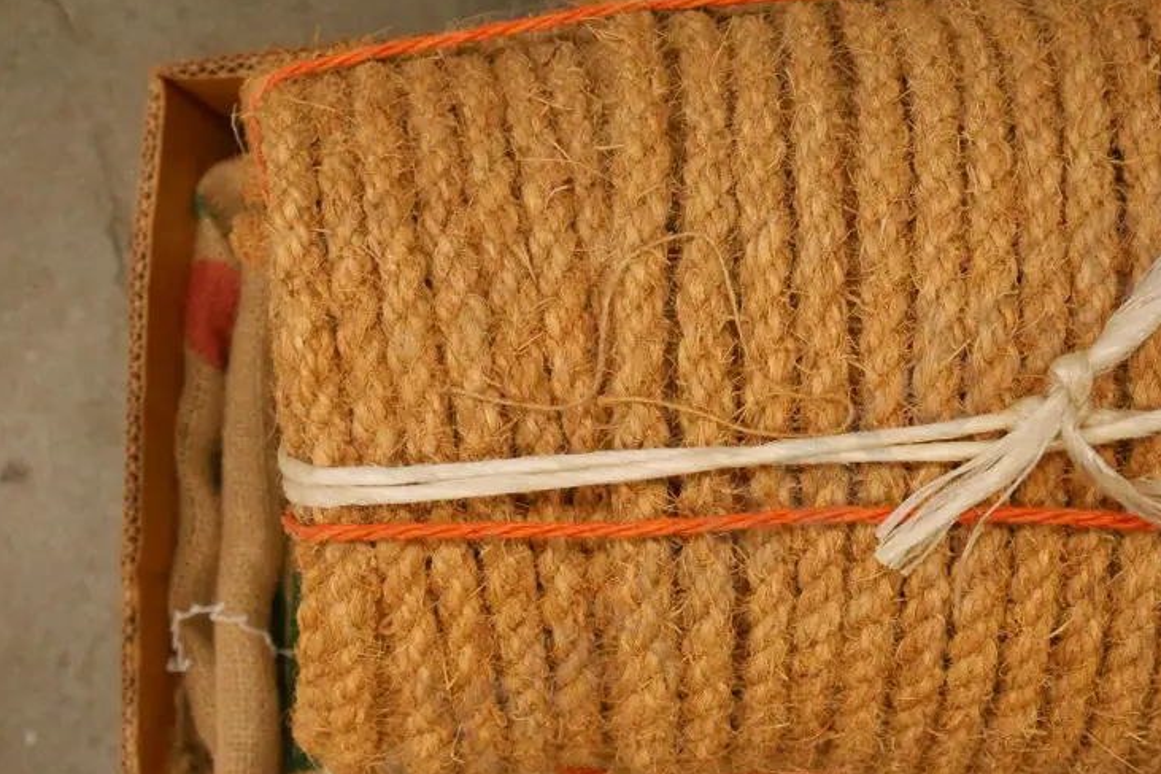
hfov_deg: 28.7
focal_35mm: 70
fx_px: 2257
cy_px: 525
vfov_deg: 19.4
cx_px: 758
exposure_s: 1/80
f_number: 5
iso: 3200
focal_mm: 24
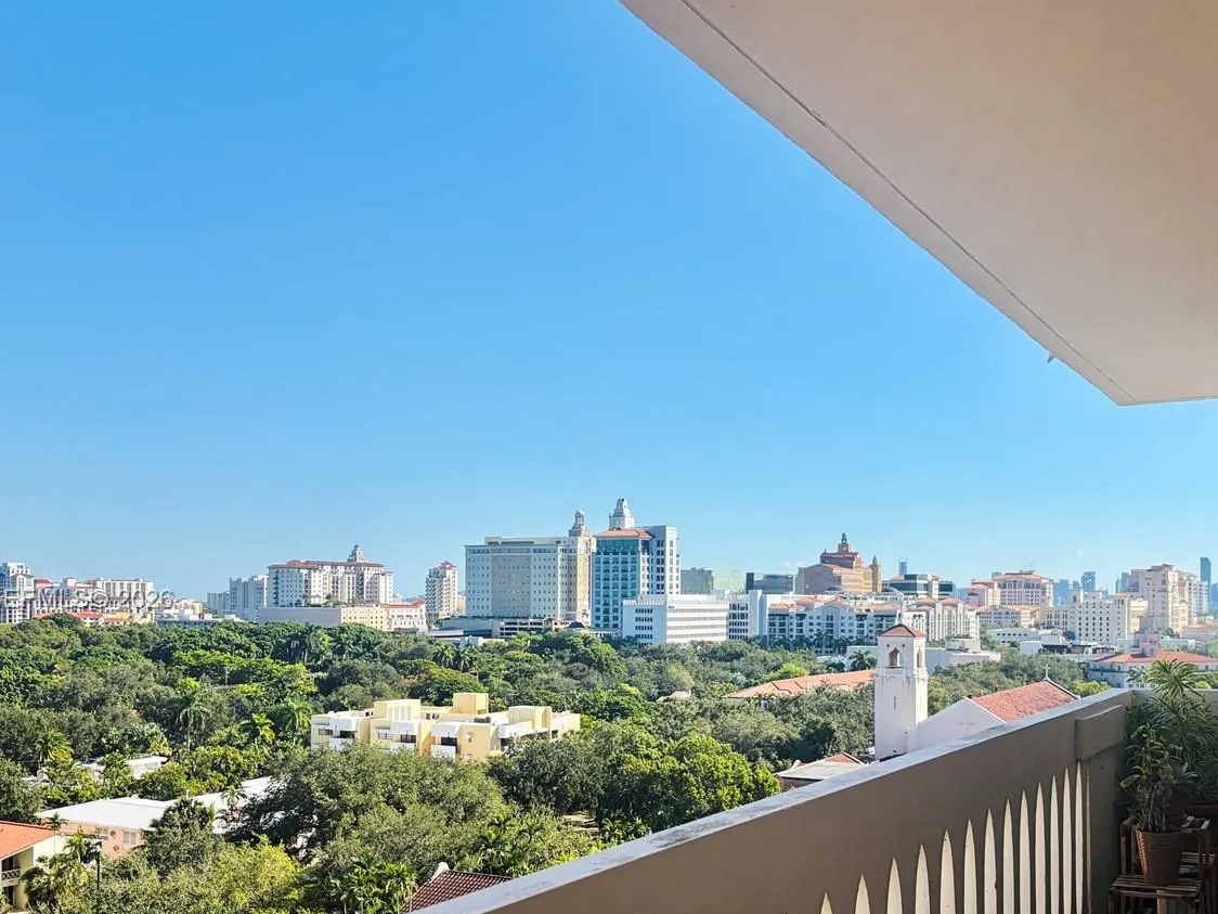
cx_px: 702
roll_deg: +0.2
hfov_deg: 50.0
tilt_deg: +0.8
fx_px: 1302
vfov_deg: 38.3
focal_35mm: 37
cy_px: 601
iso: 64
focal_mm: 5.96
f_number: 1.6
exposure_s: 1/5348
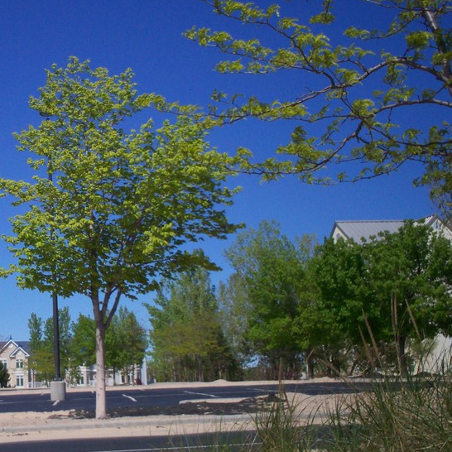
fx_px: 886
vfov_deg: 28.6
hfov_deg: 27.4
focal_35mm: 60
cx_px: 30
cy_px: 212
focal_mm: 6
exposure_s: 1/1139
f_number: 4.5
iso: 100
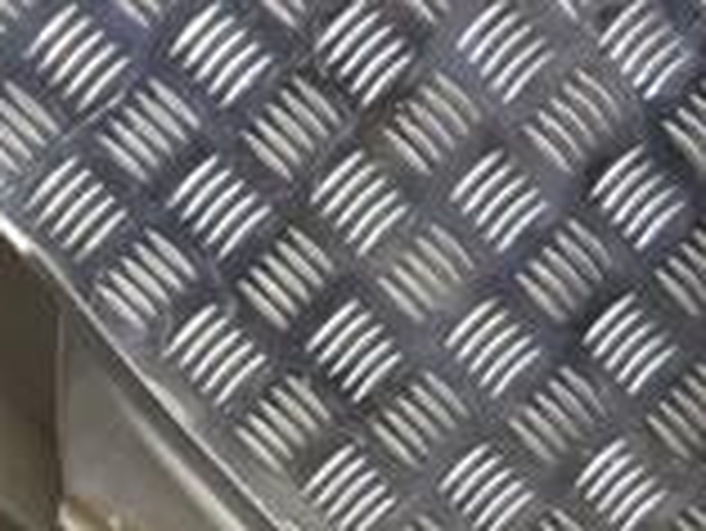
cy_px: 747
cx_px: -306
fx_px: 2694
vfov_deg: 10.9
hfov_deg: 14.1
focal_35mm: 132
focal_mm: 24
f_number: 4.5
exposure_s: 1/100
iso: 400
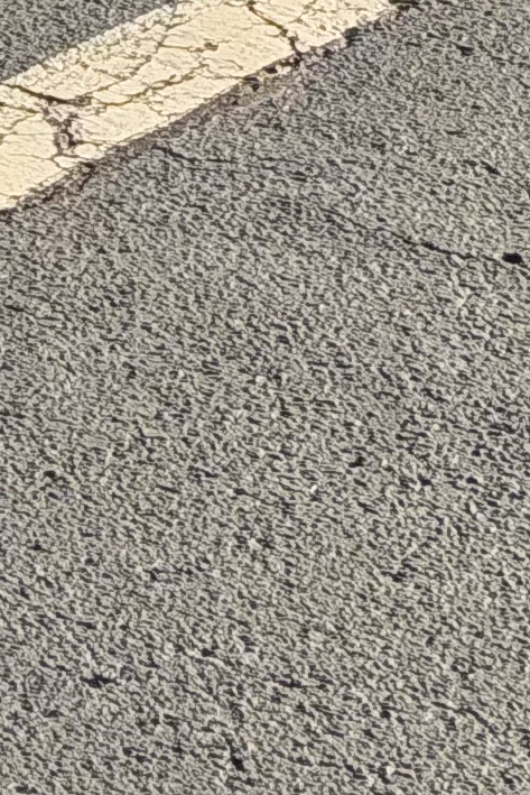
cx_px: -606
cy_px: -1267
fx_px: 6268
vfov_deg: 6.8
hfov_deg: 4.8
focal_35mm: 284
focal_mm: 6.76
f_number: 1.78
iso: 80
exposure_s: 1/1795
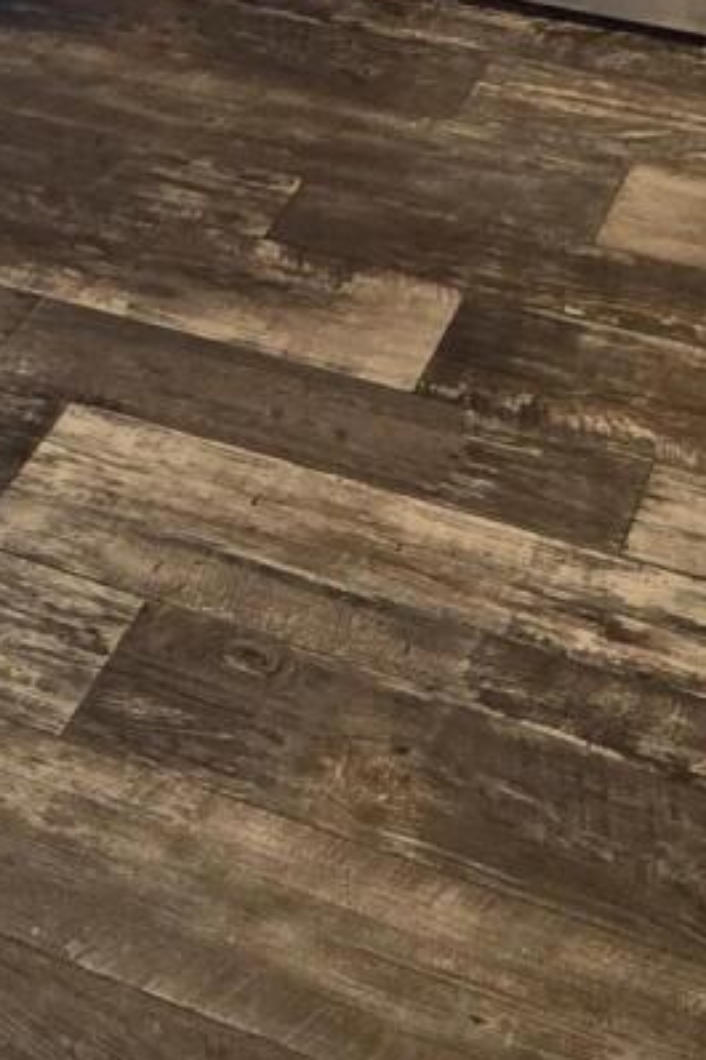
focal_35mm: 68
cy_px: -479
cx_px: 410
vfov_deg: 24.1
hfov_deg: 20.0
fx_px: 2002
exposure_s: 1/120
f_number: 1.9
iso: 200
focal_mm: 2.2
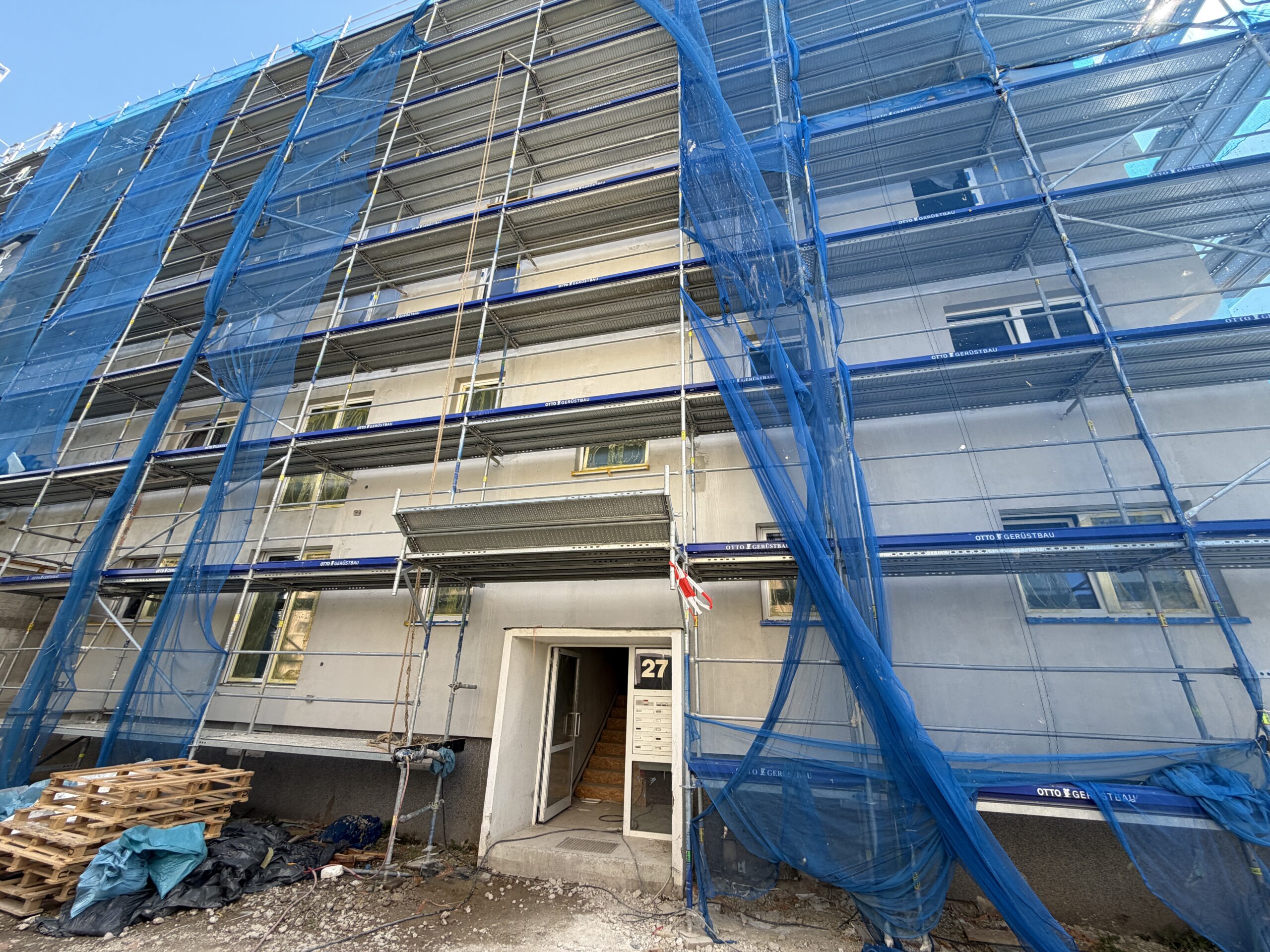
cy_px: 476
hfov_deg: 102.1
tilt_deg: +23.4
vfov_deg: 85.7
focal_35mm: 14
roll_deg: -2.7
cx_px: 635
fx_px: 514
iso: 64
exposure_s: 1/475
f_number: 2.2
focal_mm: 2.22
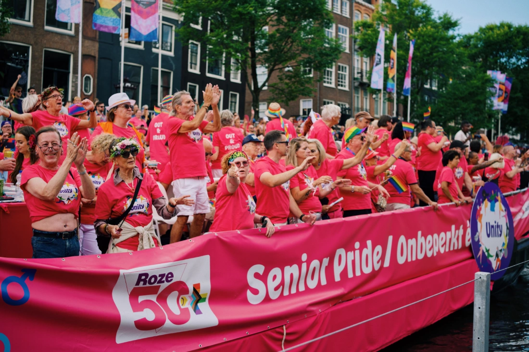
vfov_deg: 32.6
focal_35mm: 41
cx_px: 264
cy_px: 176
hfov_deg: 47.4
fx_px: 602
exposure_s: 1/1400
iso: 160
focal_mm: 27
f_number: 2.2
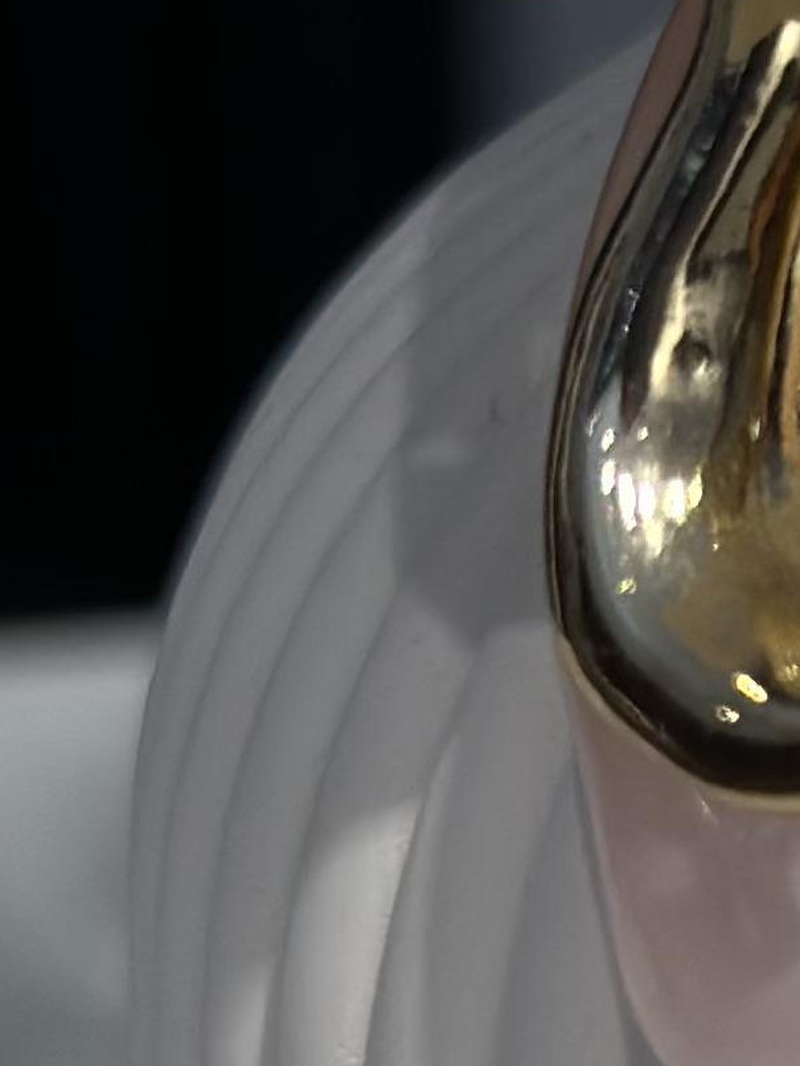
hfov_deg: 6.0
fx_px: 7392
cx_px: 1886
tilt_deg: -17.0
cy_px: 786
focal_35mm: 240
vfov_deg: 8.2
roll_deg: -2.2
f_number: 1.78
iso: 80
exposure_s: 1/623
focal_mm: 6.86
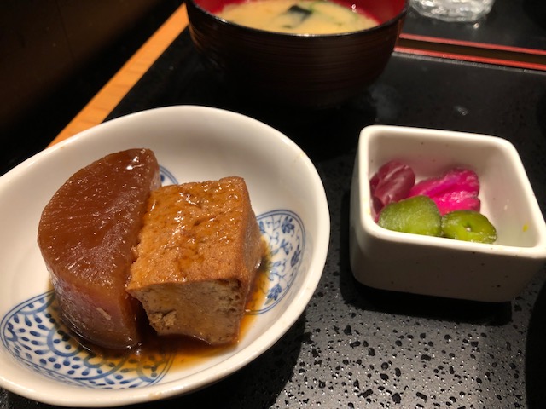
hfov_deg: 63.4
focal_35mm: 28
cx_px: 273
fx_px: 442
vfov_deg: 49.7
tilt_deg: -45.4
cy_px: 204
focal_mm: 3.99
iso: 40
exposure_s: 1/17
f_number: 1.8
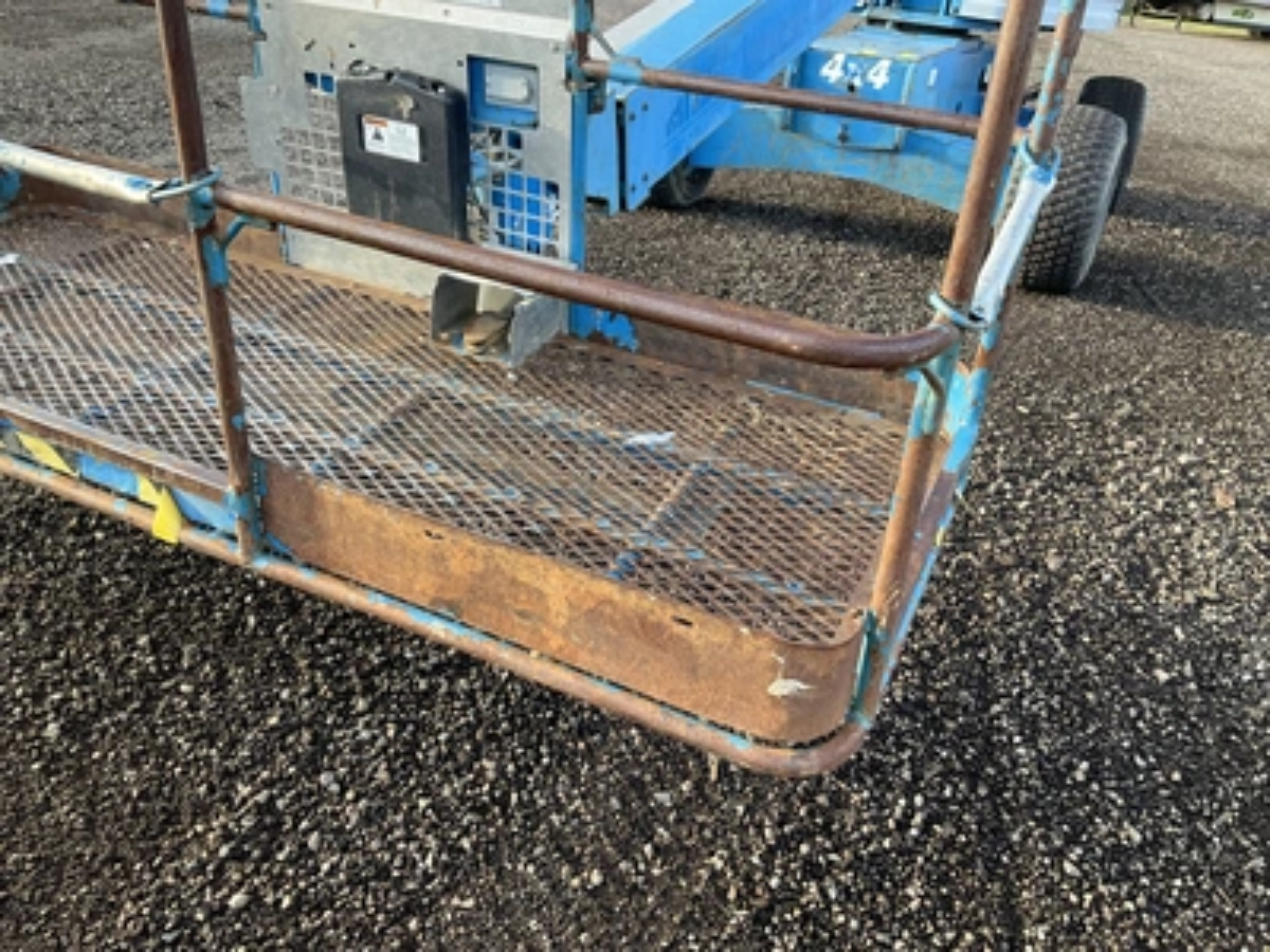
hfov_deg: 61.7
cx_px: 635
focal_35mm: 29
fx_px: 1064
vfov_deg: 48.2
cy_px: 476
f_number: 1.8
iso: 32
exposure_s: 1/122
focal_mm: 3
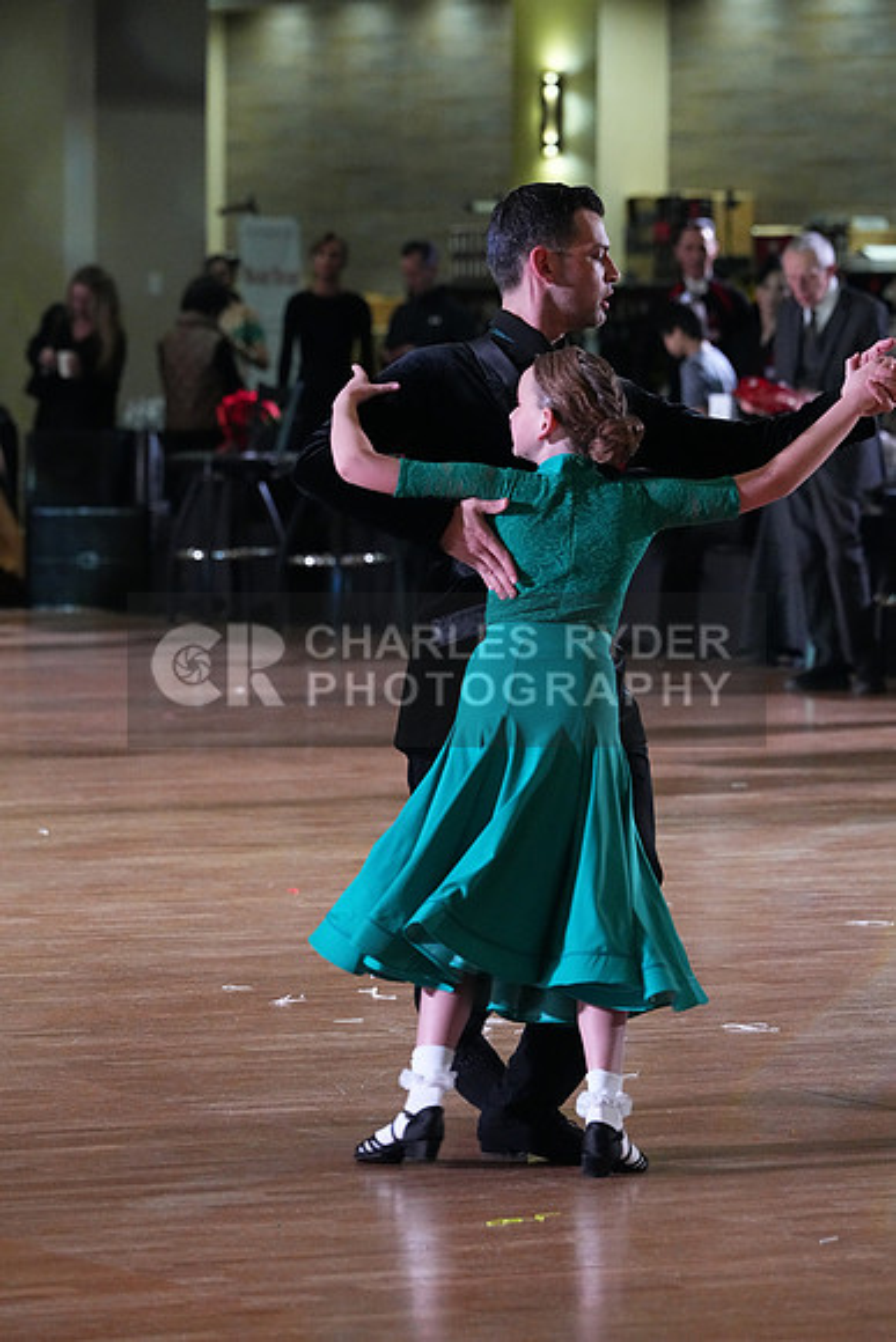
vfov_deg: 10.3
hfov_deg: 6.9
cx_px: 448
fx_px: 7462
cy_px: 671
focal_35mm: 200
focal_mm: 200
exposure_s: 1/400
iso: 10000
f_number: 6.3
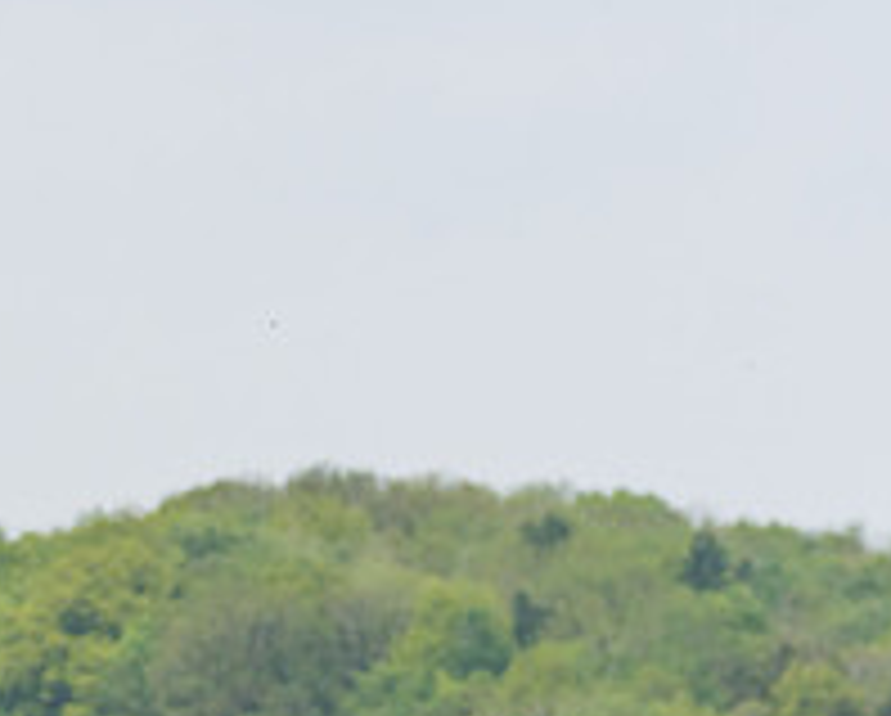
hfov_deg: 3.9
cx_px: -233
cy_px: 684
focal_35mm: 489
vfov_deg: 3.2
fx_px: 12914
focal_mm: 135
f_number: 9
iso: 400
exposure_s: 1/2000
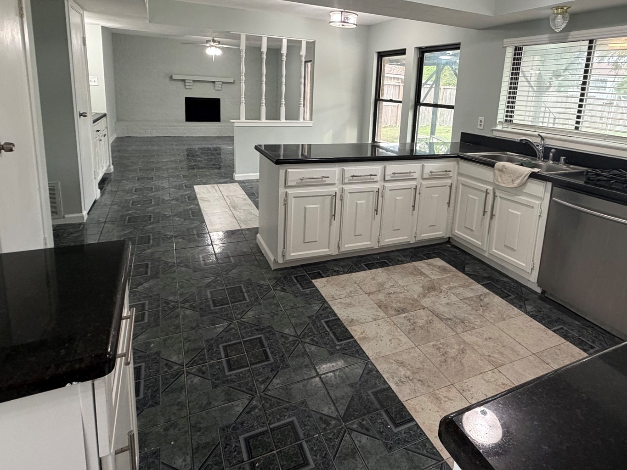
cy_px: 160
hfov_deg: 78.7
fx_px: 380
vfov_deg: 62.0
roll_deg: -3.2
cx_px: 349
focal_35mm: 21
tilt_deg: -11.8
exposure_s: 1/60
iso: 320
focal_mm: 2.22
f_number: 2.2
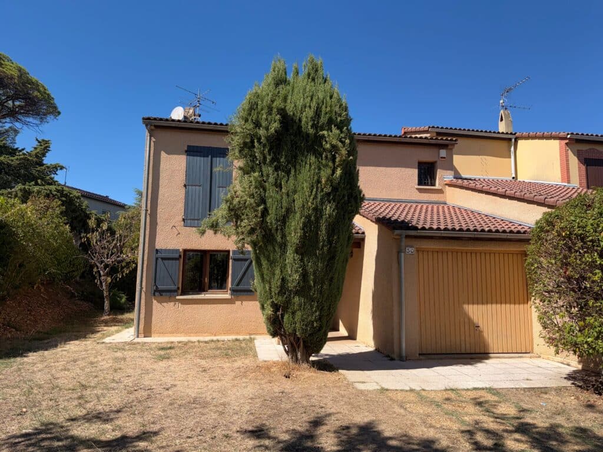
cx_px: 302
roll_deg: -0.7
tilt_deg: +7.0
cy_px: 226
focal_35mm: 24
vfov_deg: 56.8
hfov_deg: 71.6
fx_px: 418
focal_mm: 6.76
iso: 100
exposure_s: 1/4167
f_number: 1.78
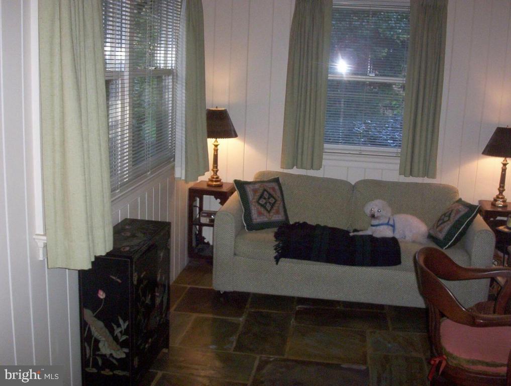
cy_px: 193
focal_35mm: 39
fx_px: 577
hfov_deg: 47.8
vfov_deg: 37.0
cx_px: 256
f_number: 4.5
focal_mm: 6
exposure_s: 1/30
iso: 140
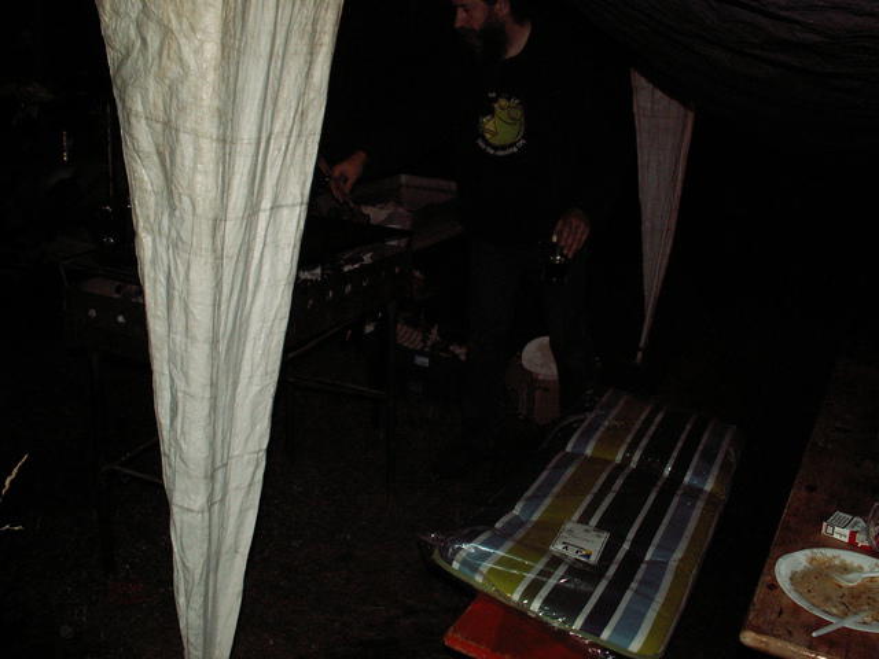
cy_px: 330
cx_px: 440
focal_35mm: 35
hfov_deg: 52.6
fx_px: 889
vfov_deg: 40.7
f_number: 2.8
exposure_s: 1/40
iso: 160
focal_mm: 5.86
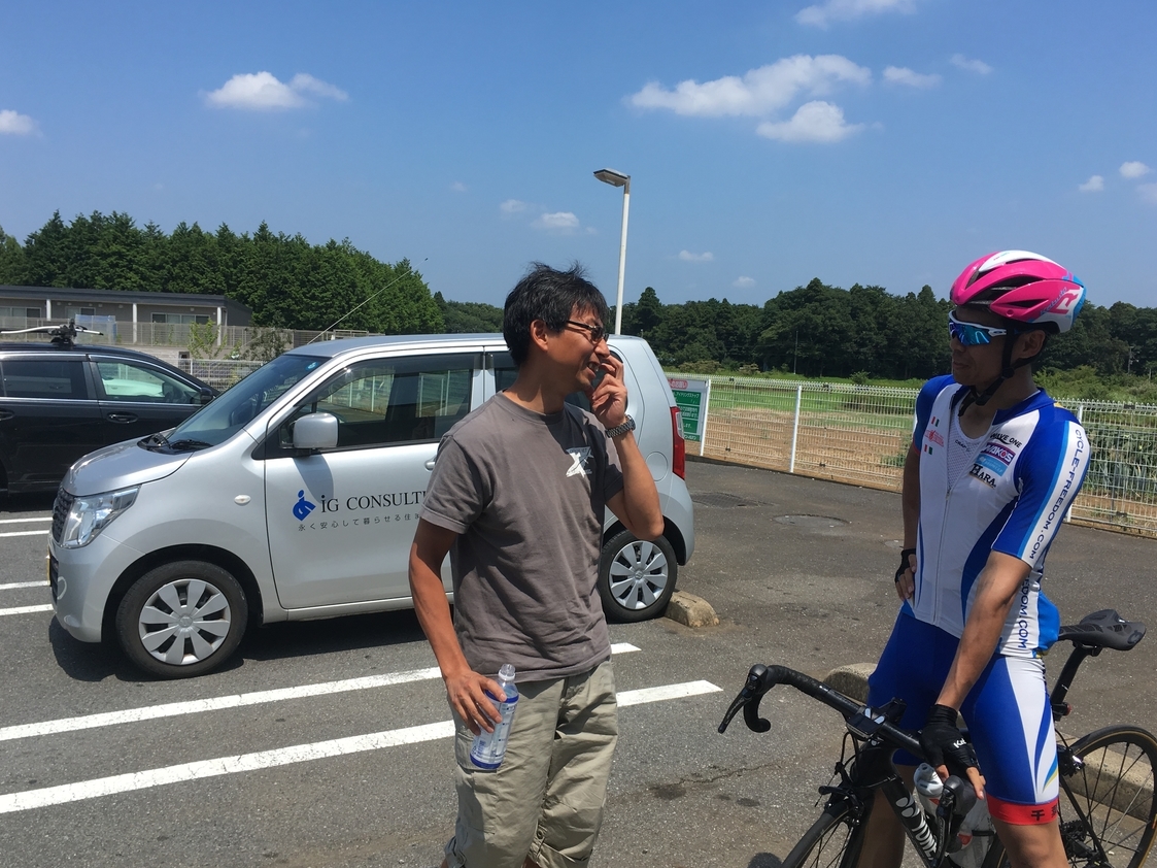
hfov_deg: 58.4
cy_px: 447
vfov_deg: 45.4
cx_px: 573
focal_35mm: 31
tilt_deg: -6.3
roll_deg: -2.1
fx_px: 1036
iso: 25
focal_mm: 4.15
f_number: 2.2
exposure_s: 1/1570
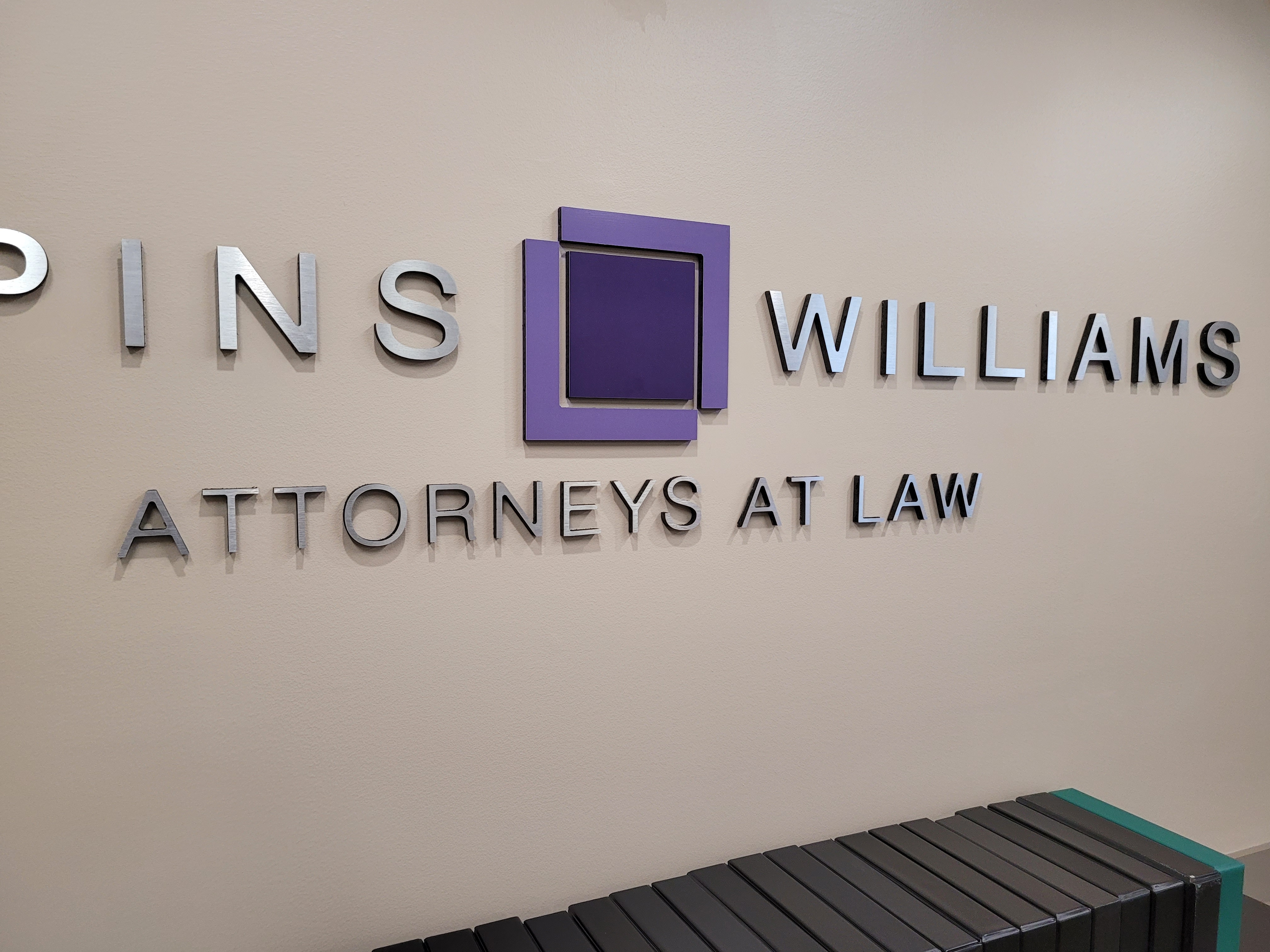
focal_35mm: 26
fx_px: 954
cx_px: 635
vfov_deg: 53.1
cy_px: 476
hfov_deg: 67.3
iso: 250
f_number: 1.8
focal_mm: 5.4
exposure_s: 1/119
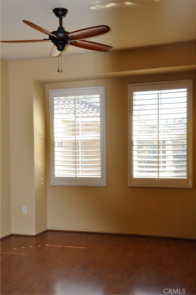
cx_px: 98
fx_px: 369
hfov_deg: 29.8
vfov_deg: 43.7
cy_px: 148
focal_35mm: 45
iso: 2500
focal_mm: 30
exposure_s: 1/200
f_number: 16
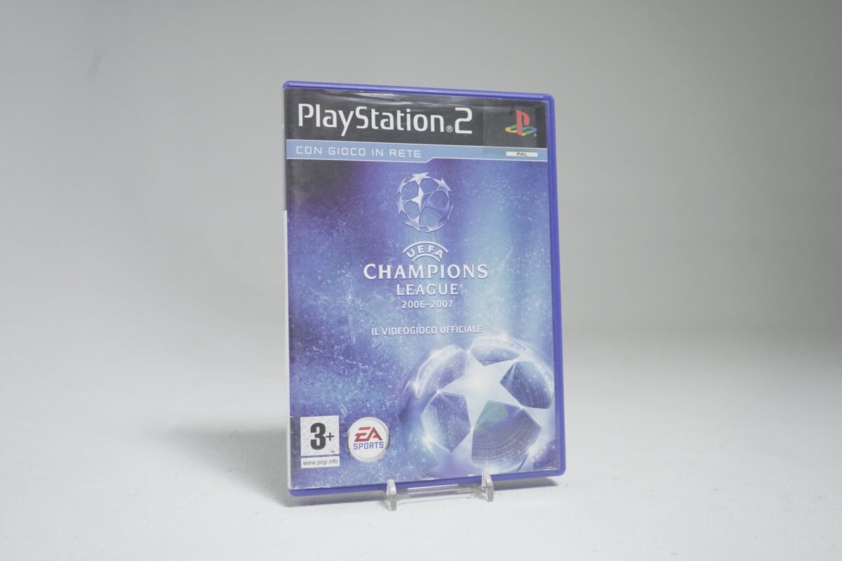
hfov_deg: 57.2
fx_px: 772
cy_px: 280
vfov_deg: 40.0
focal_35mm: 33
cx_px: 421
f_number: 5.6
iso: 640
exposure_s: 1/25
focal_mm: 33
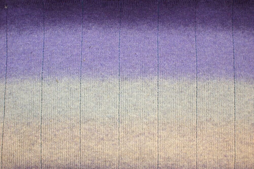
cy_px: 84
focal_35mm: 42
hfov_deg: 46.5
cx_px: 127
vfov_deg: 31.8
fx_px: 296
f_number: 5.6
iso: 400
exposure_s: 1/60
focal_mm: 28
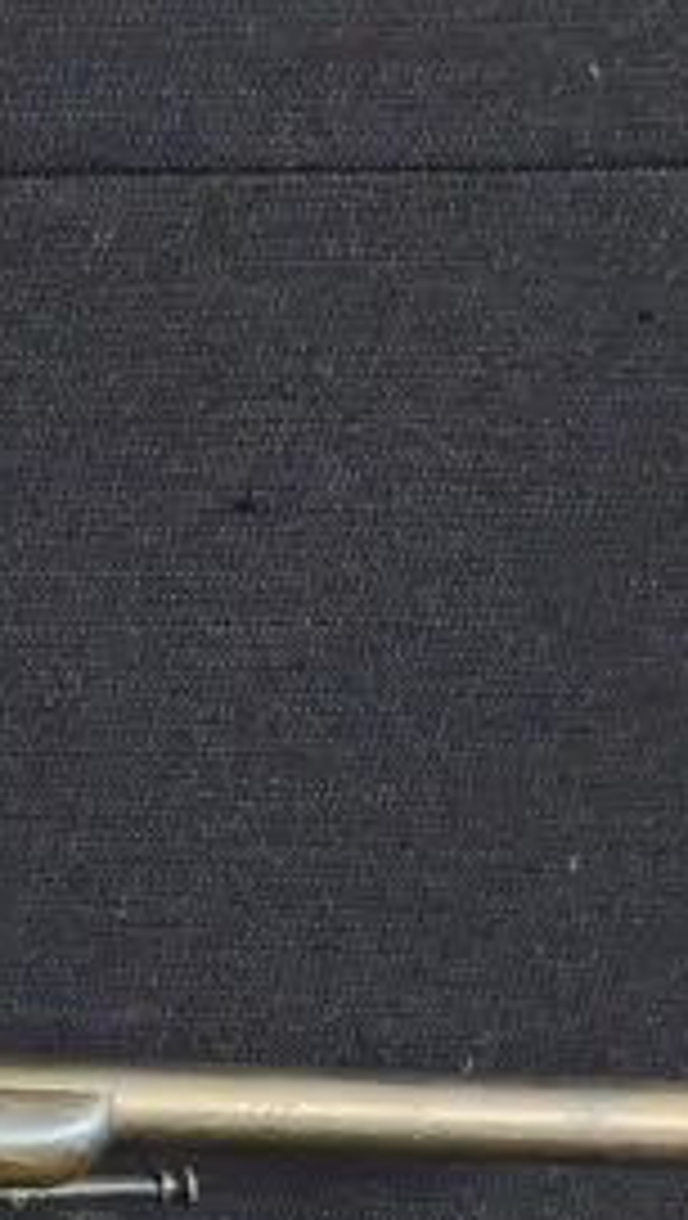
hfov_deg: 9.0
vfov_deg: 19.1
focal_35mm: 111
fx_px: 3590
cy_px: 923
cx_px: -1349
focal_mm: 2.87
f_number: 2
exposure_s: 1/100
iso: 125
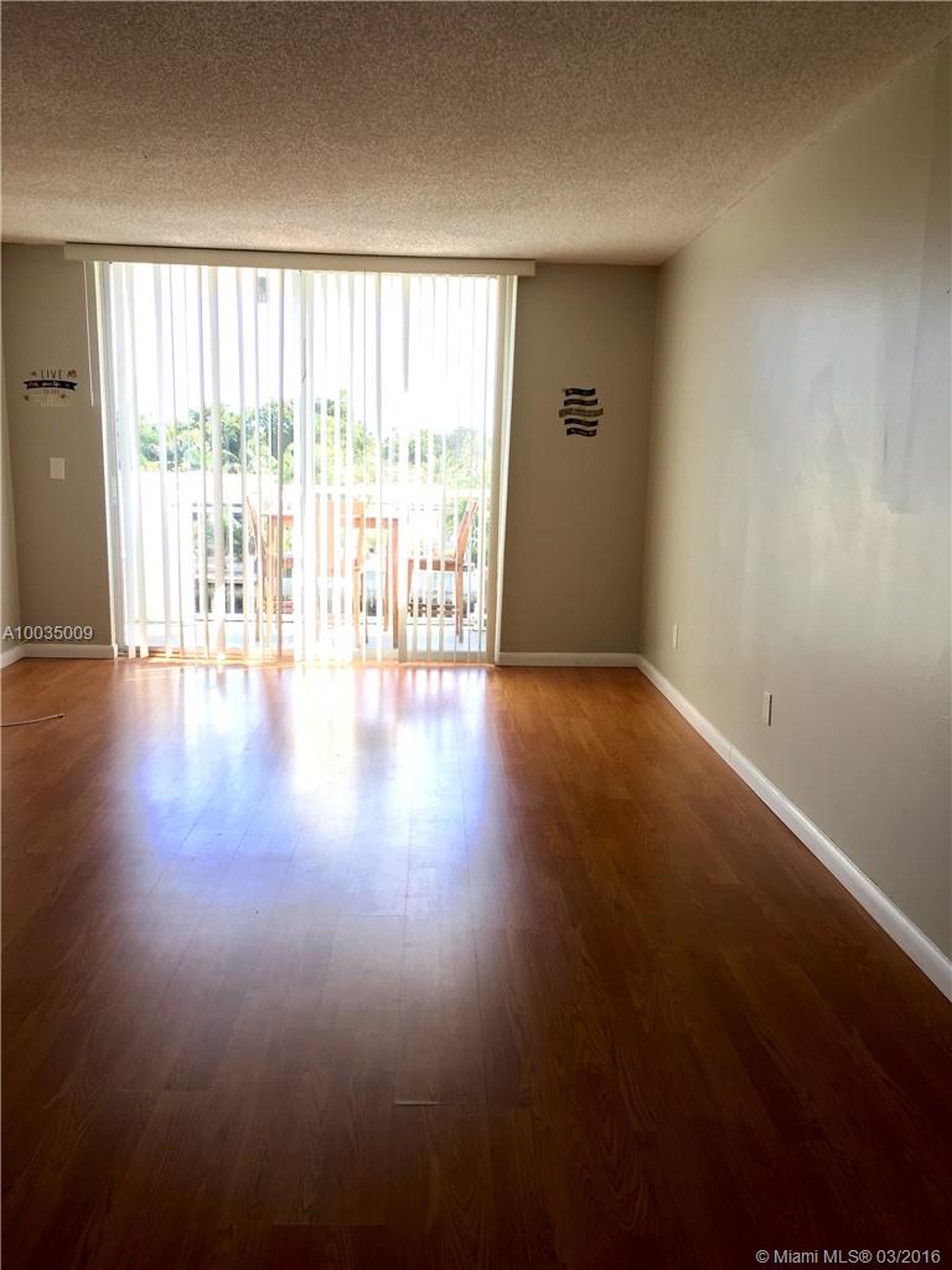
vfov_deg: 61.7
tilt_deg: -10.4
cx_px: 476
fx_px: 1063
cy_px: 635
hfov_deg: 48.2
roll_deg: -1.2
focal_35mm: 29
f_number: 2.2
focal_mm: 4.15
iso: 32
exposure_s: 1/60
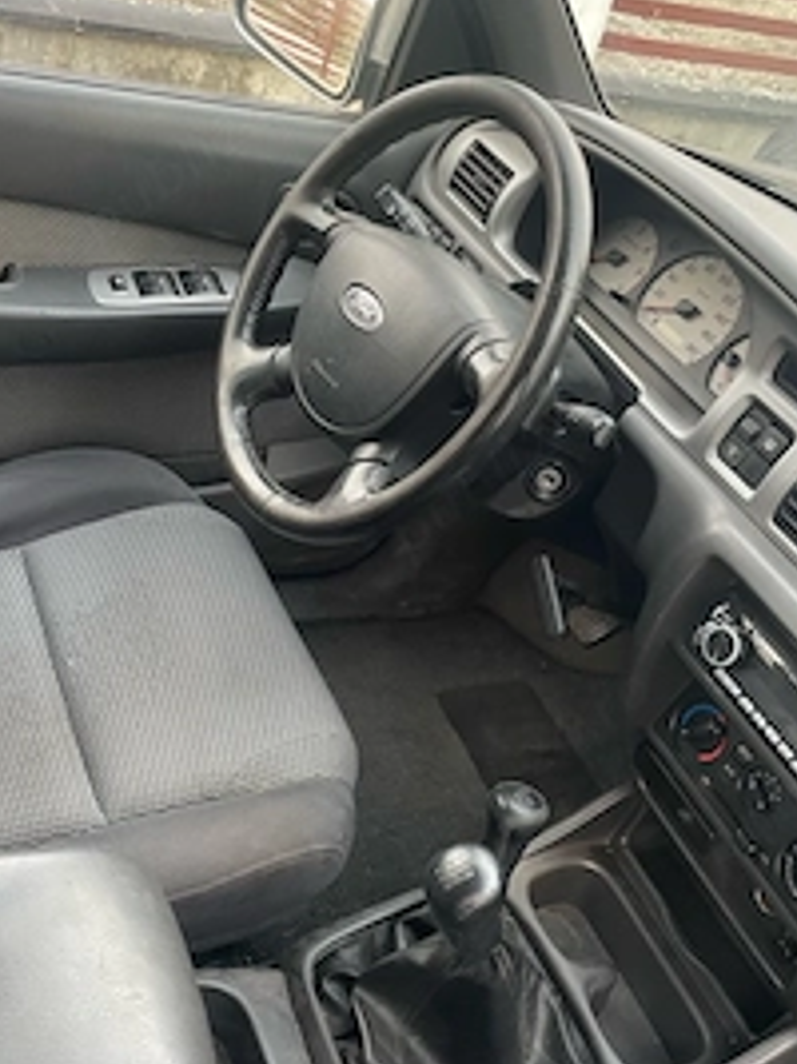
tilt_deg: -33.3
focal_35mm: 39
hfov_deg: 36.5
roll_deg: -16.2
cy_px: 506
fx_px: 1198
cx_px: 291
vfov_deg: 47.9
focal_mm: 4.2
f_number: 1.6
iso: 125
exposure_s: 1/76
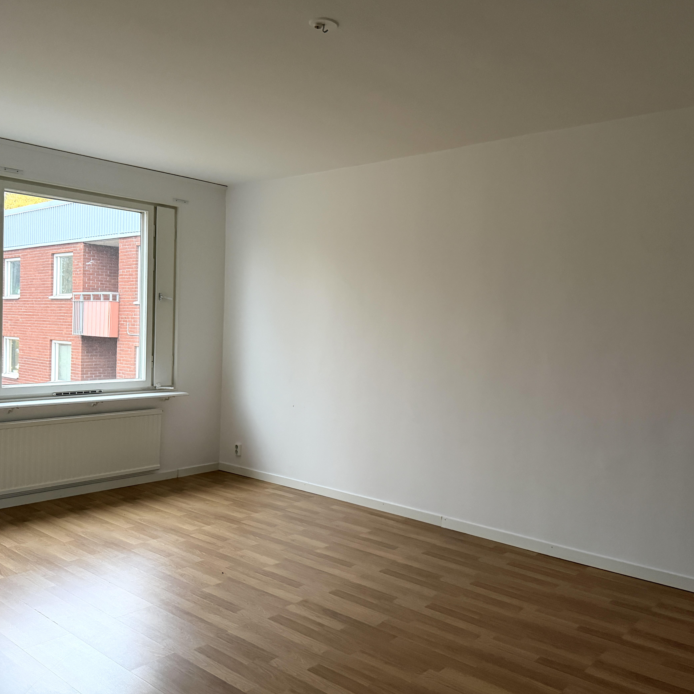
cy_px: 346
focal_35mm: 29
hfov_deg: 55.4
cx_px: 396
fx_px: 658
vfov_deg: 55.6
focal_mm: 6.76
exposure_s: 1/60
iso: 640
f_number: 1.78
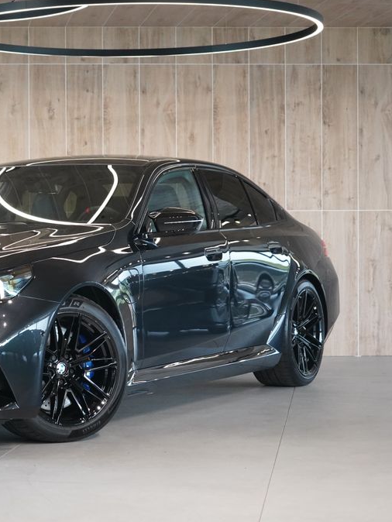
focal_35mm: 92
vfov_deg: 21.3
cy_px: 261
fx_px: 1388
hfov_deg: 15.8
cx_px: 21
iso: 5000
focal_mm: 63
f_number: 5.6
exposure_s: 1/160
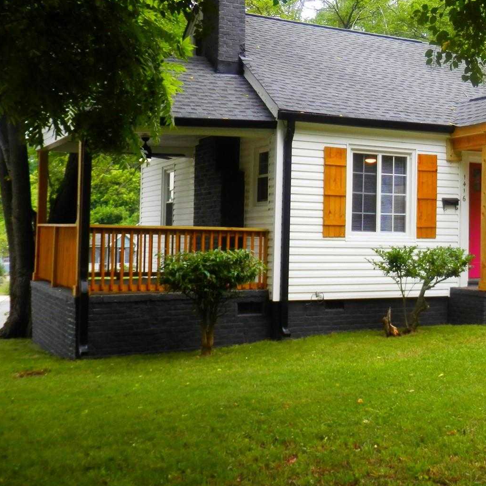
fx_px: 842
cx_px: 461
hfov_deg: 30.4
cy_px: 216
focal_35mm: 53
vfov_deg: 32.2
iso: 80
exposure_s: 1/125
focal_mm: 5.5
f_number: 3.3
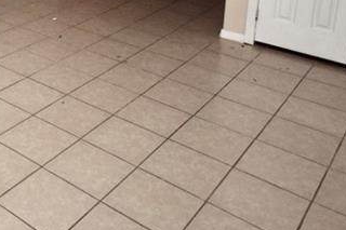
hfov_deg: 36.3
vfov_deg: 24.9
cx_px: -12
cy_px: -55
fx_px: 461
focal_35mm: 48
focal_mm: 10
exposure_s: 1/8
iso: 320
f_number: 4
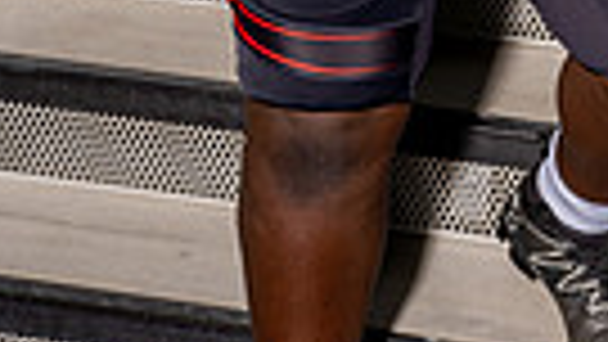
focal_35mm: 140
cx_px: 387
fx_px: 2257
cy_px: -486
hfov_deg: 15.3
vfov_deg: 8.0
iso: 100
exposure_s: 1/250
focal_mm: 40
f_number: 8
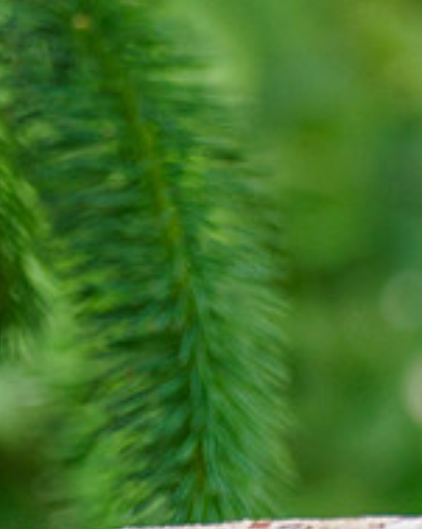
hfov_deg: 0.5
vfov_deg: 0.6
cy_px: 400
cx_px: -439
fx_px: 49217
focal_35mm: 3150
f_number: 4
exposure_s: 1/640
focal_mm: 300
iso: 400
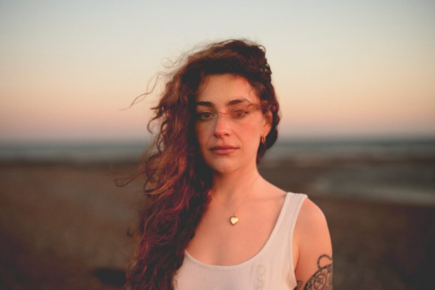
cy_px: 154
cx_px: 218
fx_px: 556
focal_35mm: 46
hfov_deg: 42.8
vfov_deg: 29.2
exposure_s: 1/250
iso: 400
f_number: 2.2
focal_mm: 55
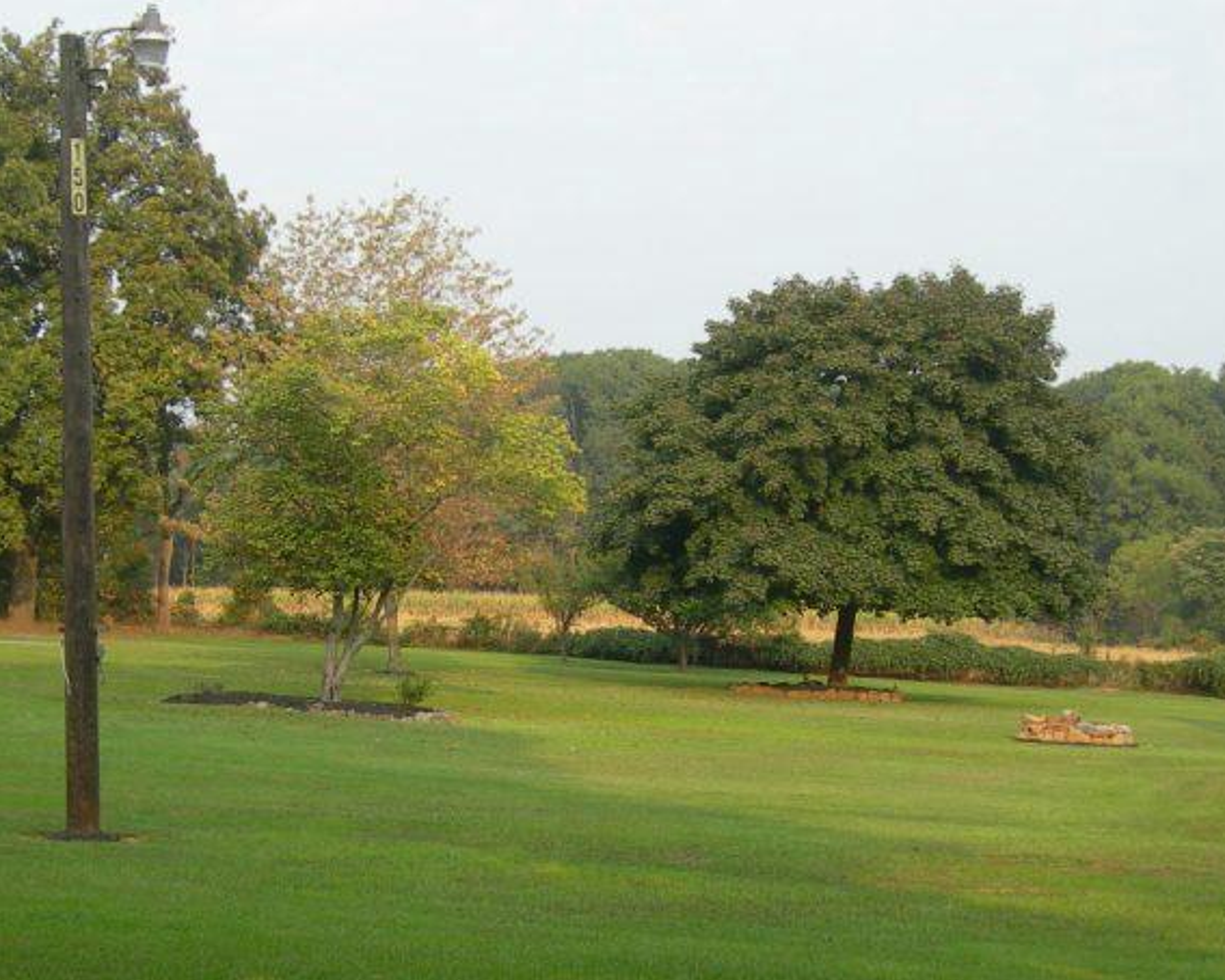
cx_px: 549
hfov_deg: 28.3
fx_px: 2430
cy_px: 617
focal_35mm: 67
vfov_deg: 22.8
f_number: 2.8
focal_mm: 7.8
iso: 50
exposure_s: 1/345
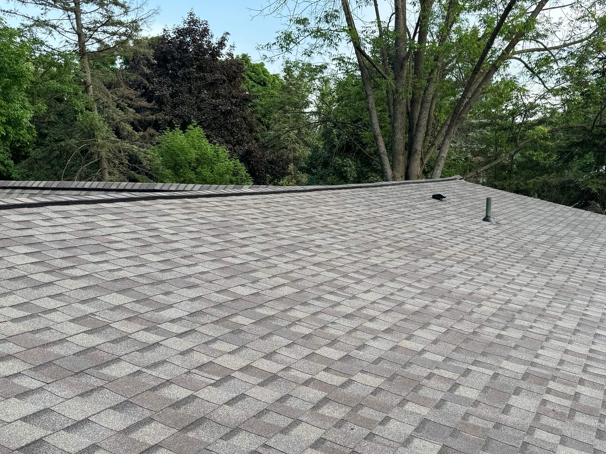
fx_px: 665
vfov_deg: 37.3
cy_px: 306
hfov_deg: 48.5
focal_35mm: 38
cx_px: 382
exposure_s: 1/467
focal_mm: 6.76
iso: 80
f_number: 1.78
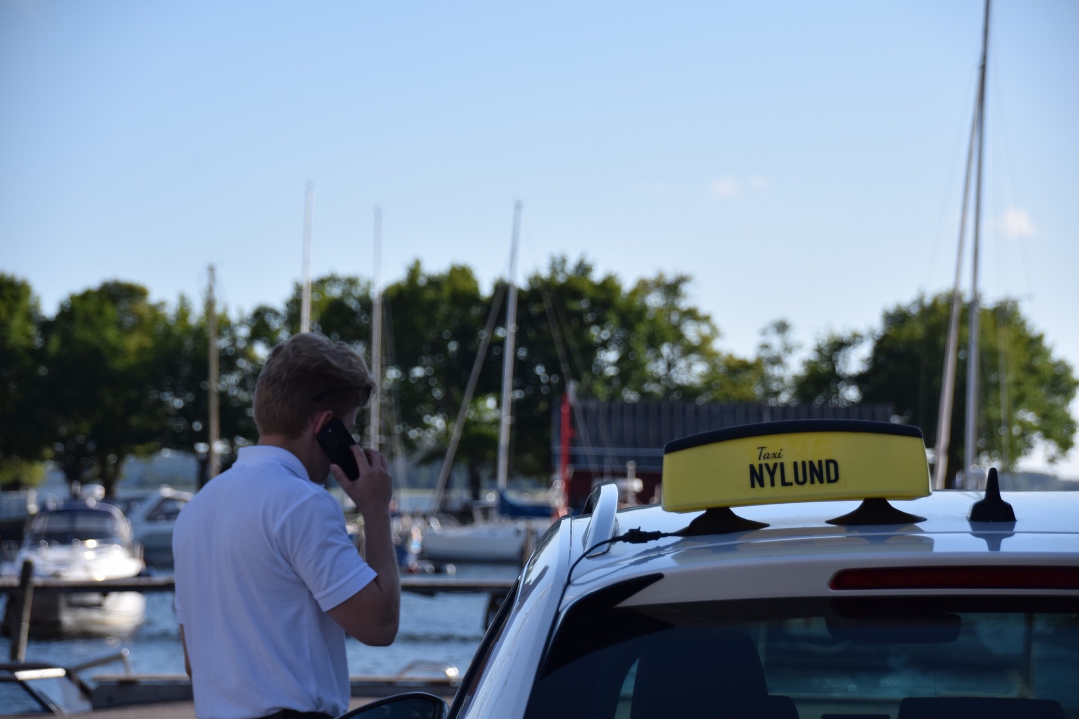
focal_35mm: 135
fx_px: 4046
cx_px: 540
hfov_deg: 15.2
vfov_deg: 10.2
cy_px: 360
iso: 250
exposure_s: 1/1000
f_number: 5.6
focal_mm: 90
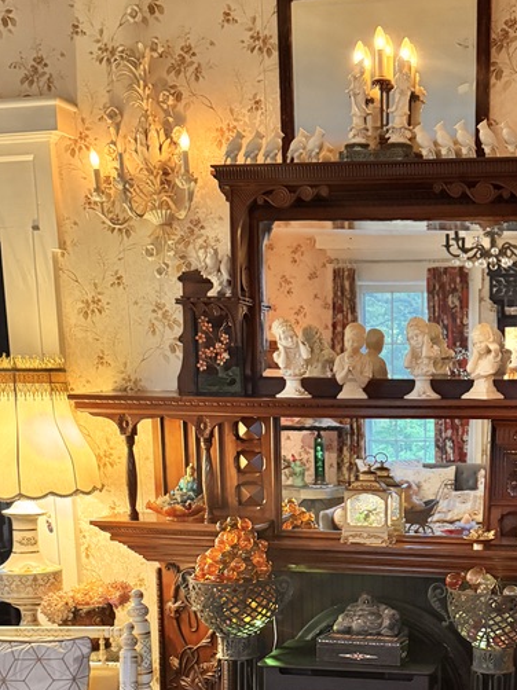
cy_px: 587
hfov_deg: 29.0
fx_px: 977
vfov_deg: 37.0
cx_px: 410
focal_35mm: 49
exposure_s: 1/30
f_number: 1.78
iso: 1250
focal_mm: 6.76
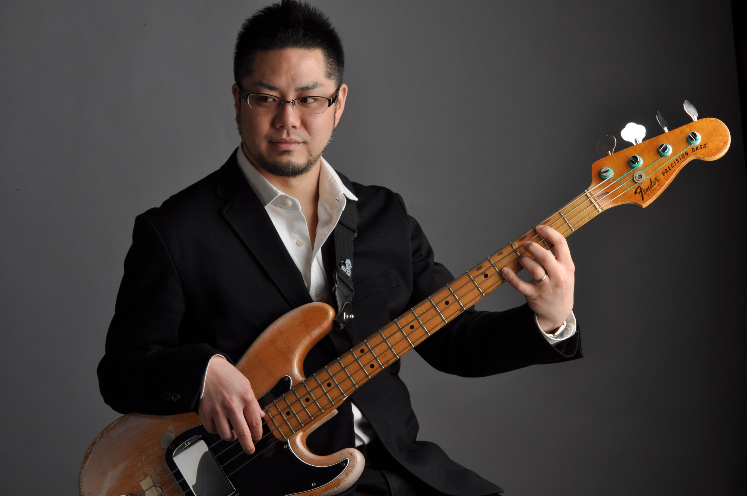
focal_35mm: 82
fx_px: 1710
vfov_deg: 16.5
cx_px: 374
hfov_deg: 24.6
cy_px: 248
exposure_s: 1/100
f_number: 10
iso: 200
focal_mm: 55
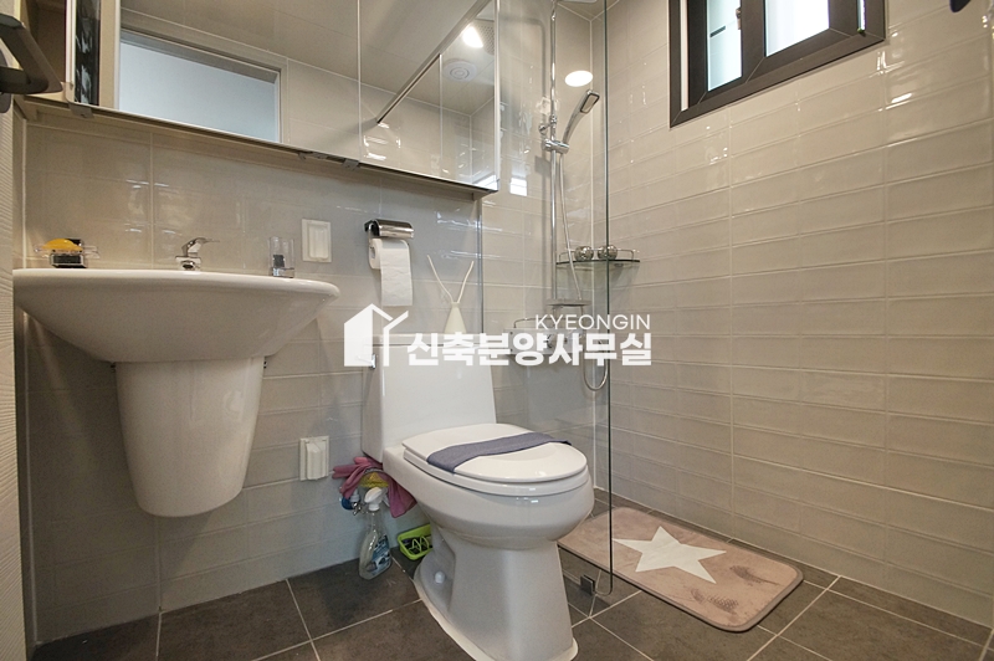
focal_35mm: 15
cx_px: 497
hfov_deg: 100.4
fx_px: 414
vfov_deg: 77.2
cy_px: 330
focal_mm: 10
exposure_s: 1/15
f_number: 9
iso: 800
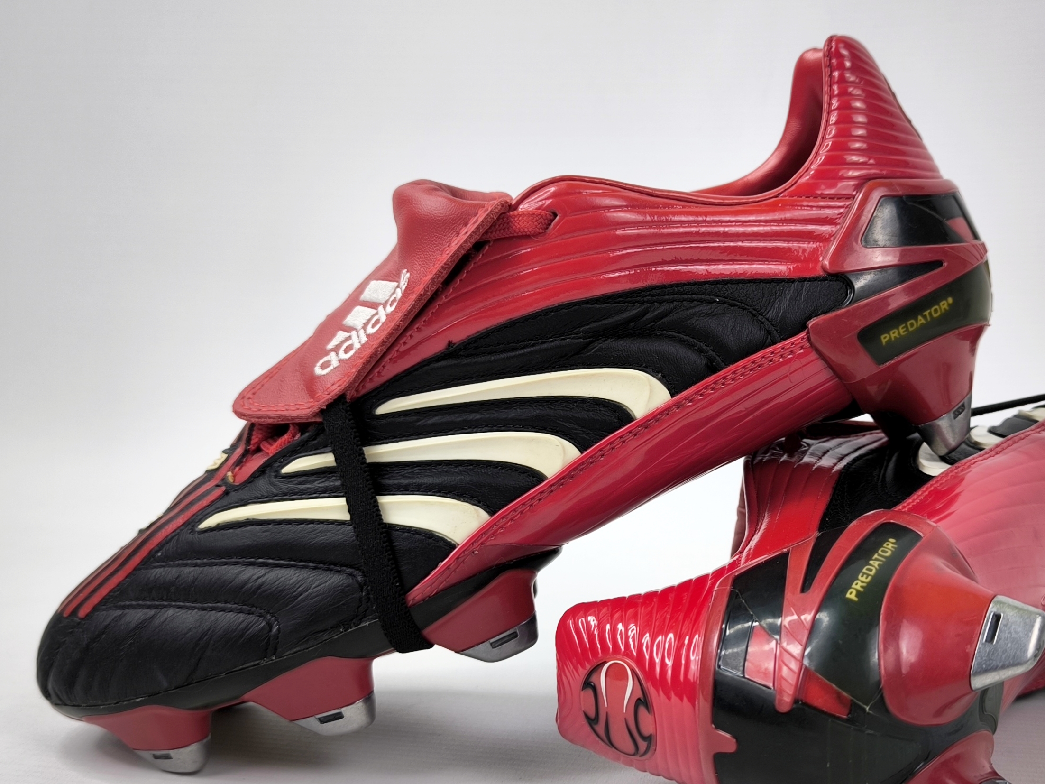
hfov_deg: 53.2
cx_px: 666
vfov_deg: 41.7
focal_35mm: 34
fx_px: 1026
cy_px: 450
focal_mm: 6.92
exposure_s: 1/100
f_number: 1.9
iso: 64
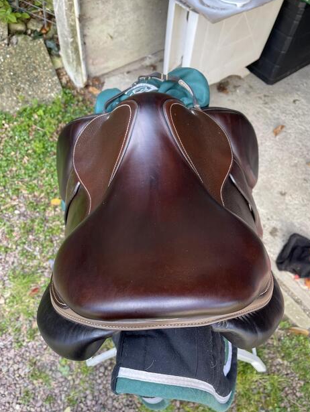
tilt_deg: -58.6
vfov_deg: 67.3
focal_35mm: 26
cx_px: 156
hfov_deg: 53.1
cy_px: 211
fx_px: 310
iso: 40
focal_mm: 5.1
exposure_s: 1/121
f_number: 1.6
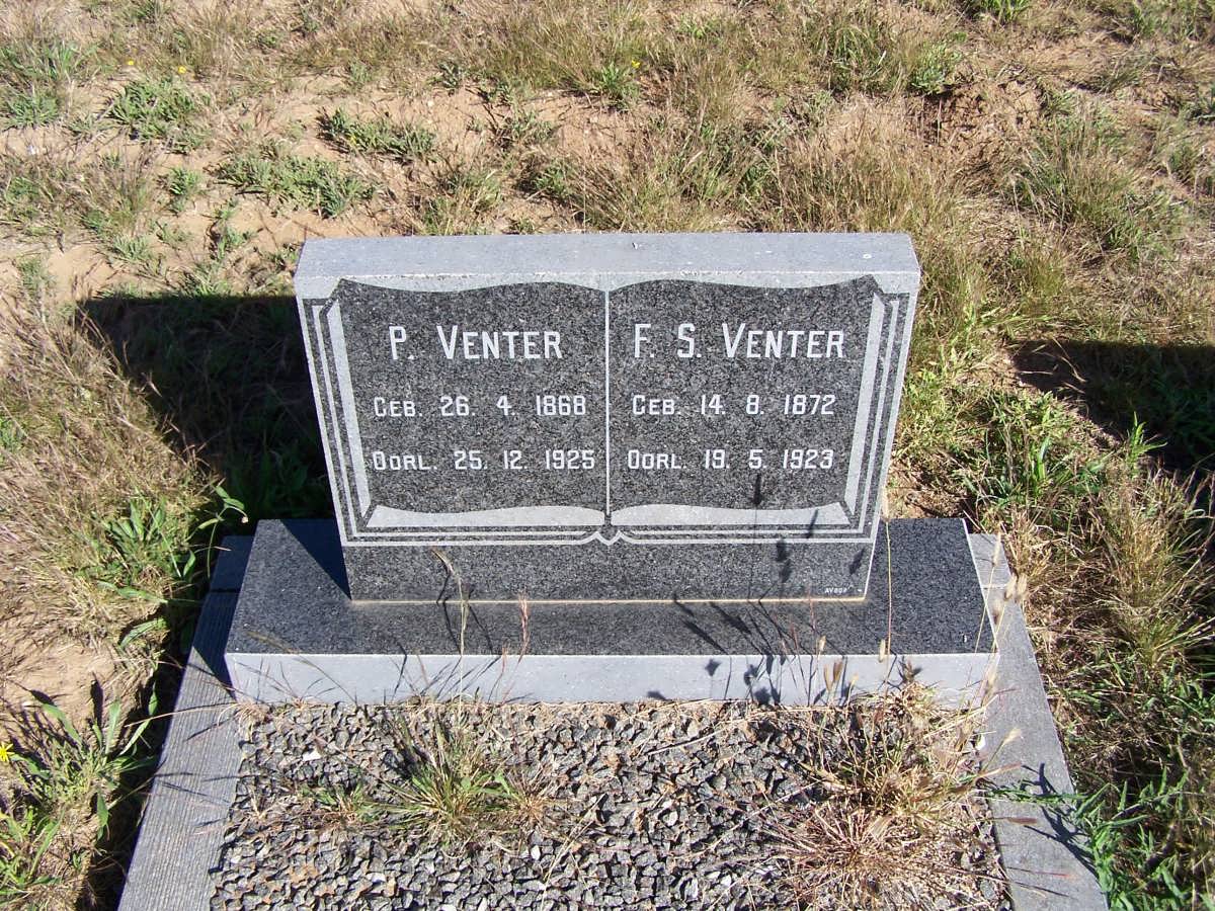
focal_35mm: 38
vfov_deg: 37.7
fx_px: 1334
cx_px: 608
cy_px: 456
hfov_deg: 49.0
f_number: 4
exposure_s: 1/500
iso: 80
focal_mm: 6.3
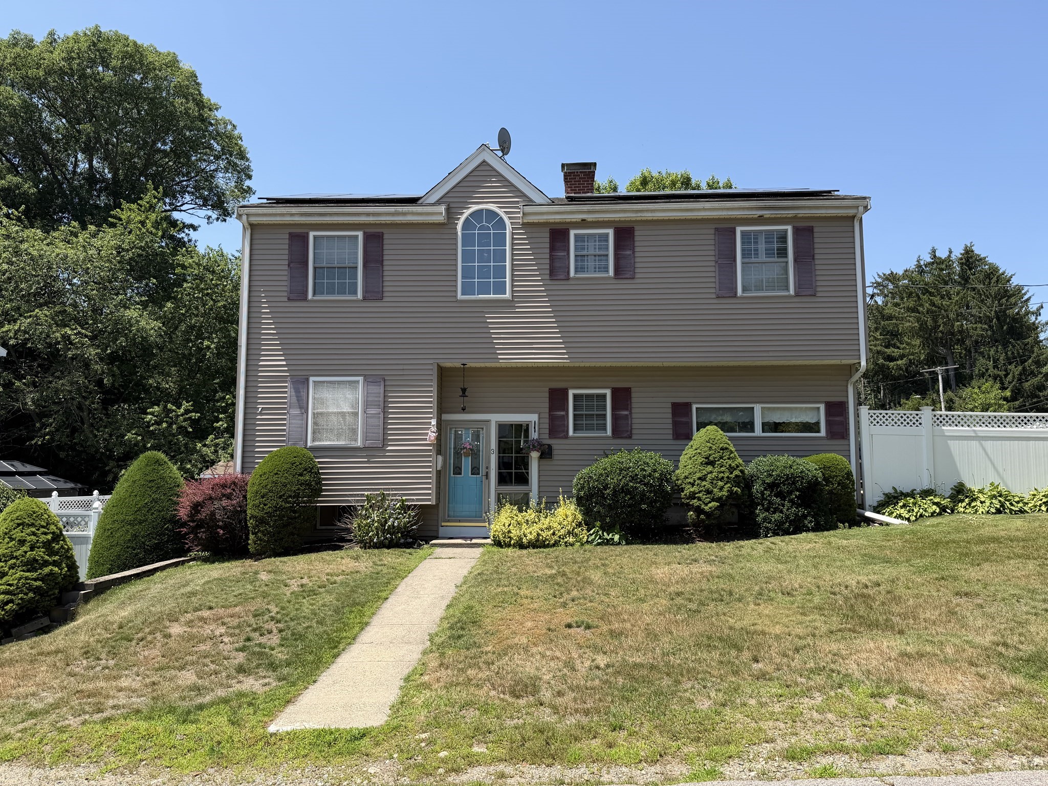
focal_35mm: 24
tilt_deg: +5.6
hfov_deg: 71.6
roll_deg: -0.2
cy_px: 393
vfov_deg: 56.8
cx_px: 524
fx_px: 727
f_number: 1.78
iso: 80
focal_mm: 6.76
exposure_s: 1/3145
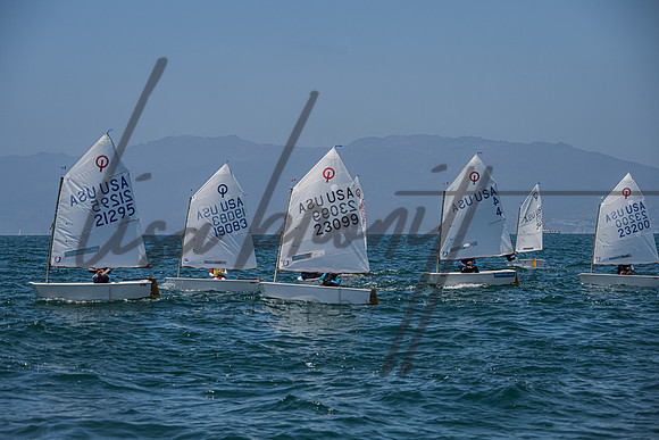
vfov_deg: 12.5
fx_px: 2000
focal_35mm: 109
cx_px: 322
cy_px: 220
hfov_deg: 18.7
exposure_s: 1/2000
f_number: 6.7
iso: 250
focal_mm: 105
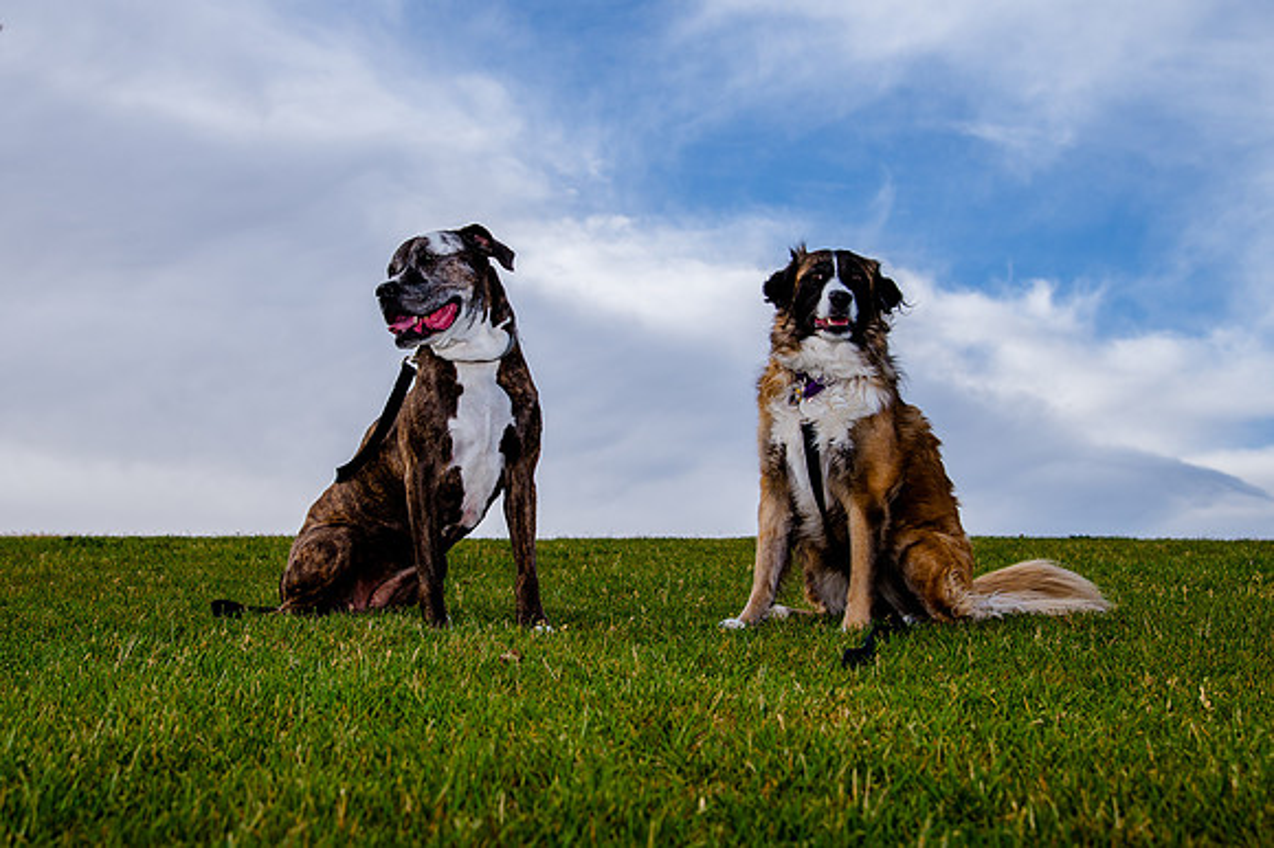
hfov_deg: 37.3
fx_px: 1887
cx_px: 569
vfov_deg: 25.3
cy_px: 371
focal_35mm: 53
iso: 200
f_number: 5.6
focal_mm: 38
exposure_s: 1/640
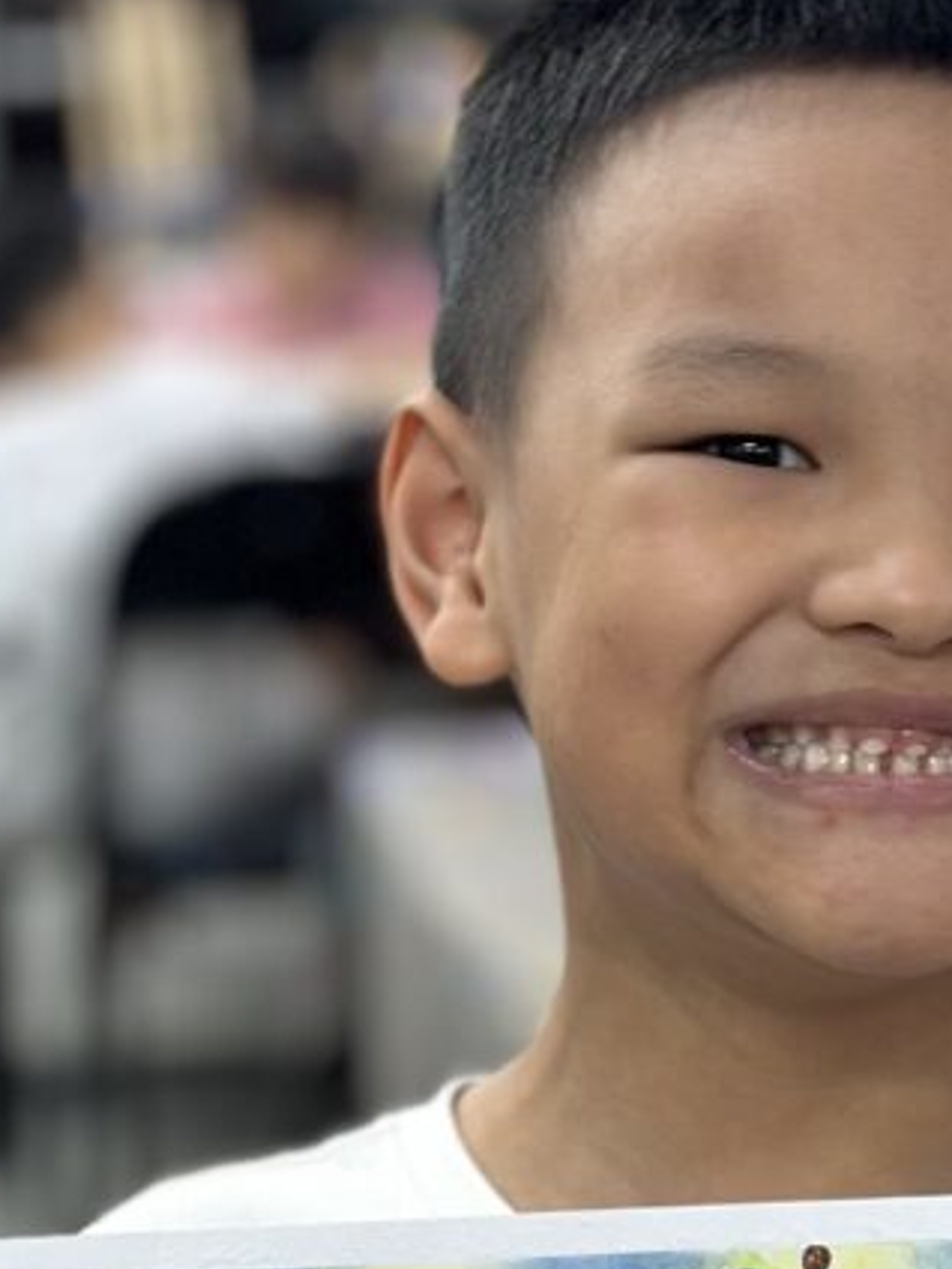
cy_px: 1154
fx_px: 5537
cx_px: 641
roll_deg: +0.8
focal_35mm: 151
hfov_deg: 9.8
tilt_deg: -13.0
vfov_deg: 13.0
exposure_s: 1/50
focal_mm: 6.86
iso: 80
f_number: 1.78
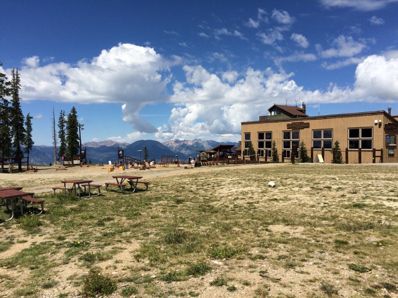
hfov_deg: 61.7
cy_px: 149
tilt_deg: -1.3
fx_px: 333
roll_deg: +0.6
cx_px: 199
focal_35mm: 29
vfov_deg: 48.2
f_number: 2.2
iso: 32
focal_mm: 4.15
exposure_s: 1/3425
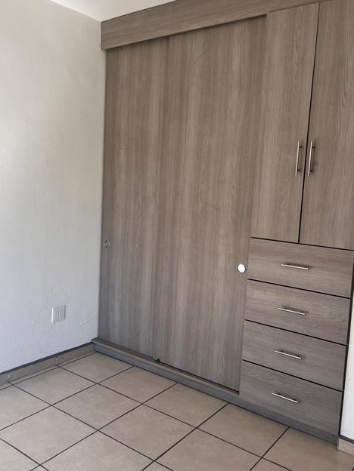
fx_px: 436
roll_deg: -2.6
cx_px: 147
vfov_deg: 56.8
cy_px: 221
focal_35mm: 32
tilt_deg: -5.2
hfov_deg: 44.0
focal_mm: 5.1
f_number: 1.6
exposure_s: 1/329
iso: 50
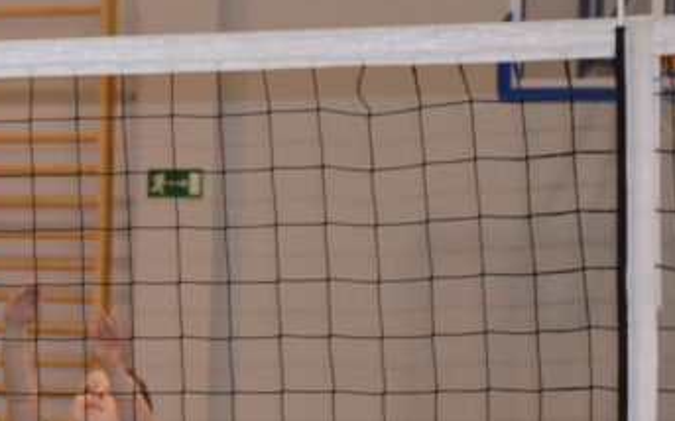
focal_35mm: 228
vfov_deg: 5.7
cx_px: -309
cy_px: 374
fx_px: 4192
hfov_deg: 9.0
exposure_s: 1/60
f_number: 5
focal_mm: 50
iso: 800
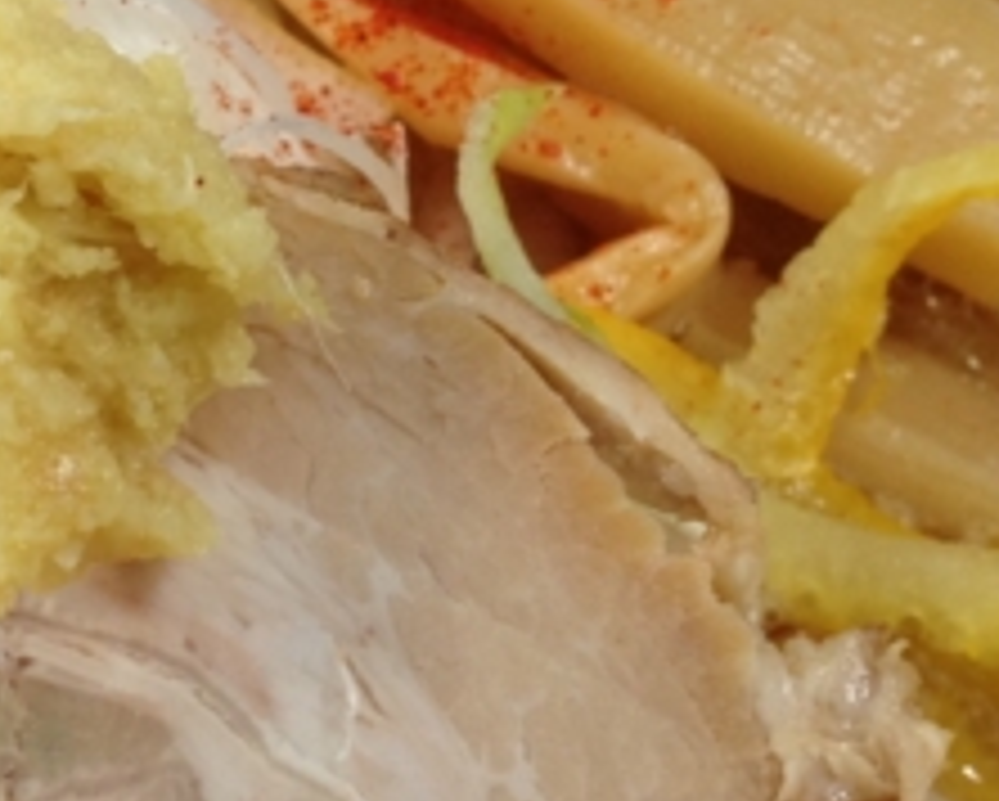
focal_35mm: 123
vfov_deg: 12.5
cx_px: 68
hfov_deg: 15.4
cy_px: 513
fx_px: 3640
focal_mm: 4.28
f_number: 2.4
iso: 64
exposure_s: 1/24
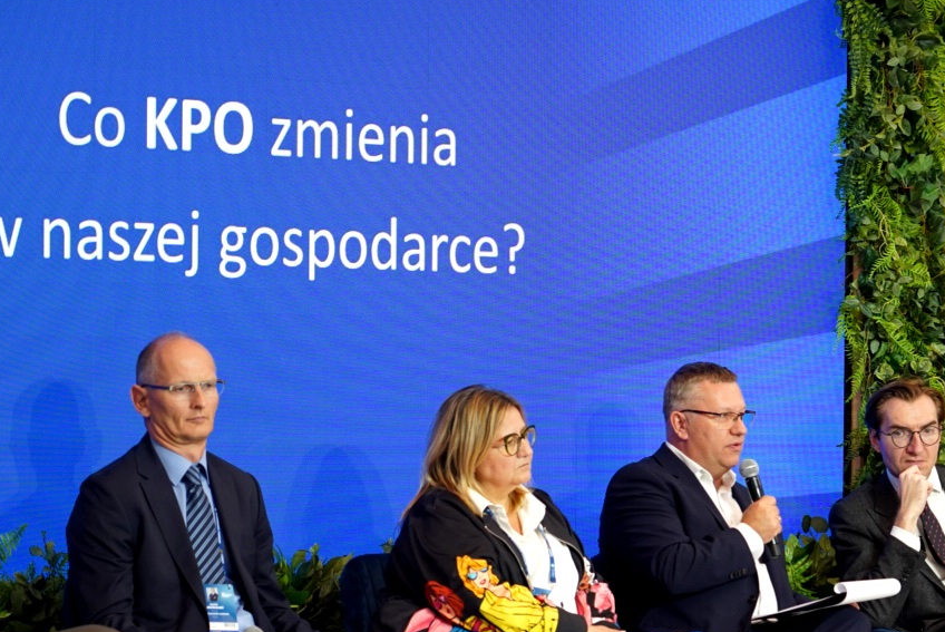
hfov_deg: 12.8
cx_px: 660
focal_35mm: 160
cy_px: 585
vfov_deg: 8.6
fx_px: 4203
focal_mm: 84
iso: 800
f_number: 4
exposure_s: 1/323
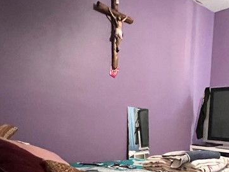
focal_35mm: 37
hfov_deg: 46.6
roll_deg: -3.6
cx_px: 193
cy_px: 170
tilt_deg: -9.2
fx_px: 245
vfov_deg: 35.2
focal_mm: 1.57
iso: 1000
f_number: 1.8
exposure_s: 1/30
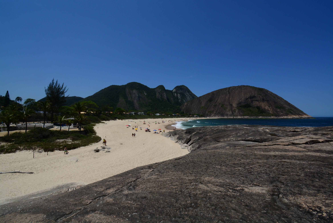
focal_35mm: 15
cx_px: 166
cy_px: 112
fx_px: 139
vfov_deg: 77.4
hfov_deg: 100.3
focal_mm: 10
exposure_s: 1/640
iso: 250
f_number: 13
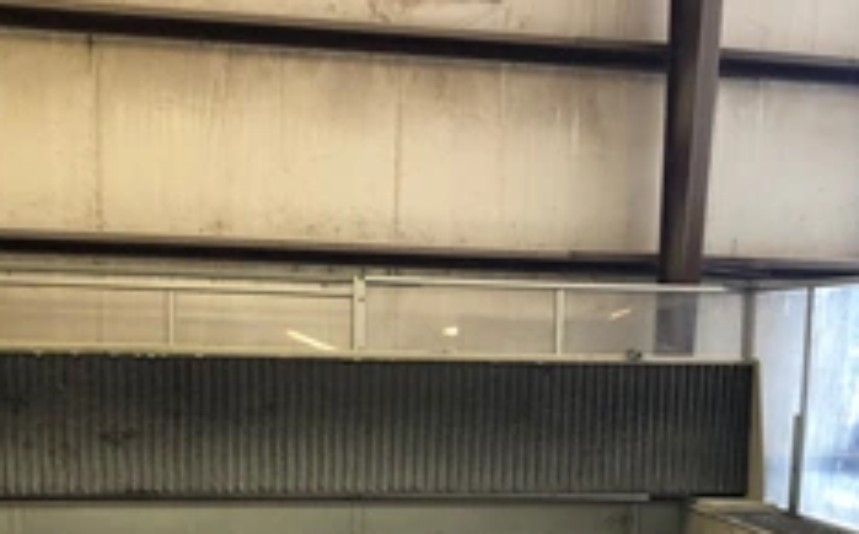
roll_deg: -1.2
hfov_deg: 39.6
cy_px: 493
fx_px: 1192
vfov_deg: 24.5
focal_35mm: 51
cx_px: 479
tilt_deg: -5.9
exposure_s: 1/30
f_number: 1.8
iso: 25
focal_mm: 3.99
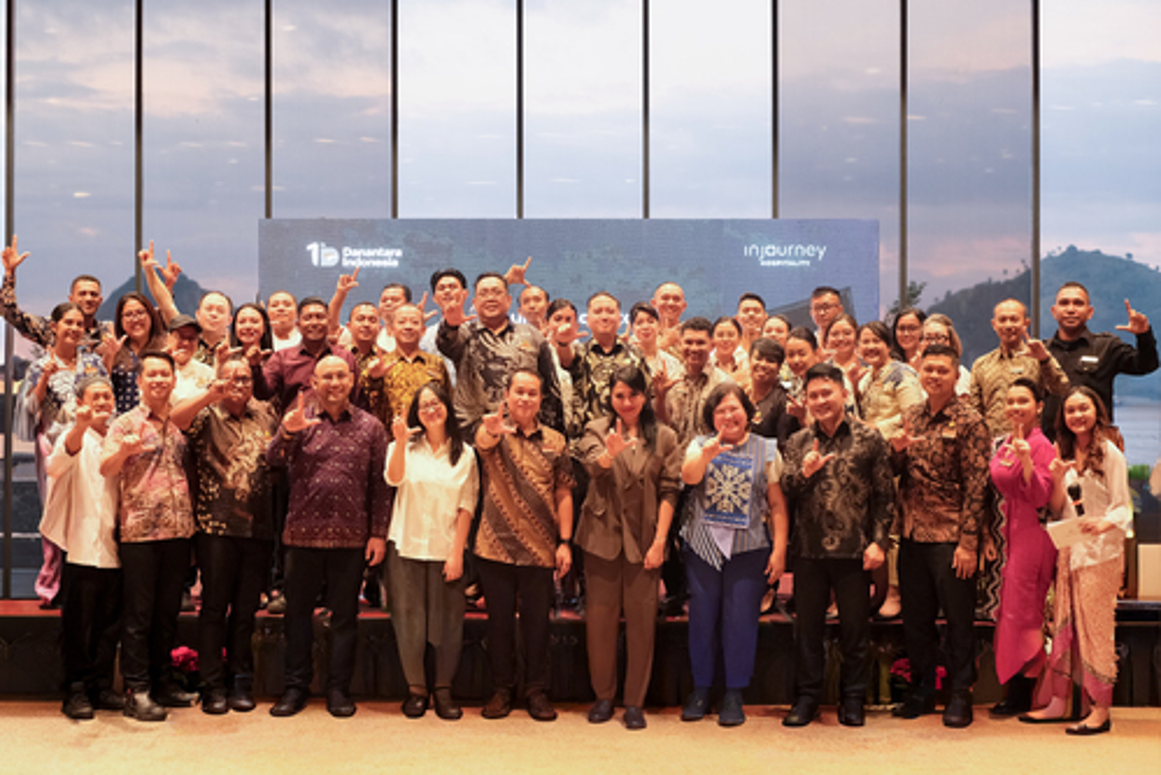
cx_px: 580
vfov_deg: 25.5
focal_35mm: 53
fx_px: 1710
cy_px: 388
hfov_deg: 37.5
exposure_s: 1/52
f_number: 2.8
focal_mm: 35
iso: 2000
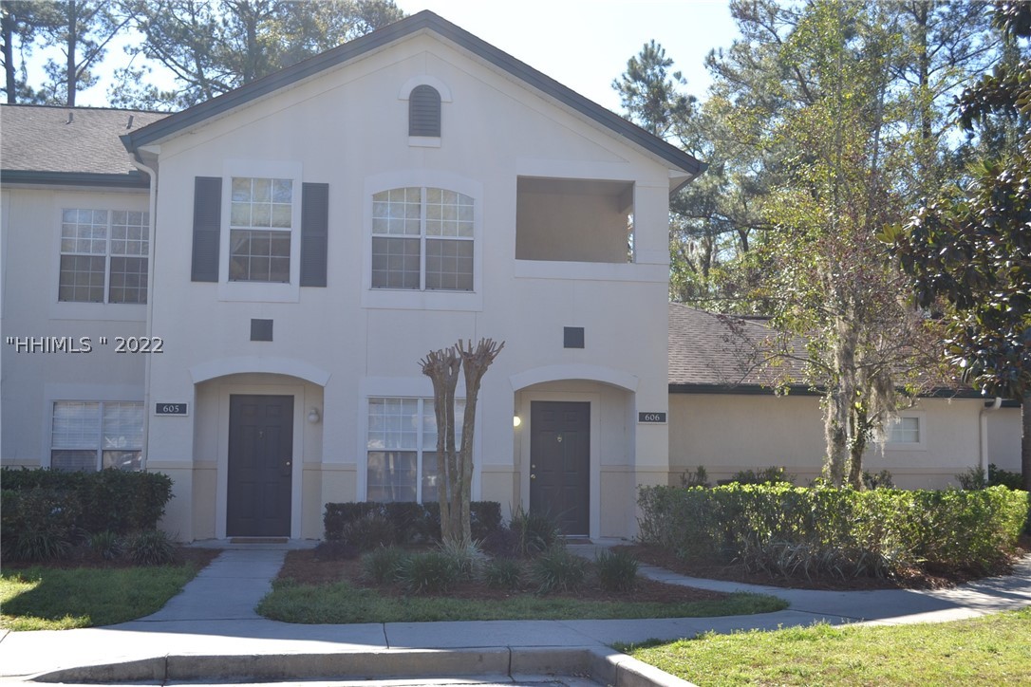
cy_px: 344
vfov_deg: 31.9
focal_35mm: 42
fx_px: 1203
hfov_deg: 46.4
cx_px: 516
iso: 100
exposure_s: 1/160
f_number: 6.3
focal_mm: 28
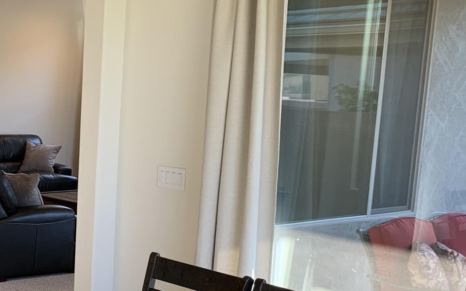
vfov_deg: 19.7
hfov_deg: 29.2
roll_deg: -1.1
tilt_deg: -11.3
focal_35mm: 65
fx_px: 826
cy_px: 257
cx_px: -13
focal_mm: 4.25
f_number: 1.8
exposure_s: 1/60
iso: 50
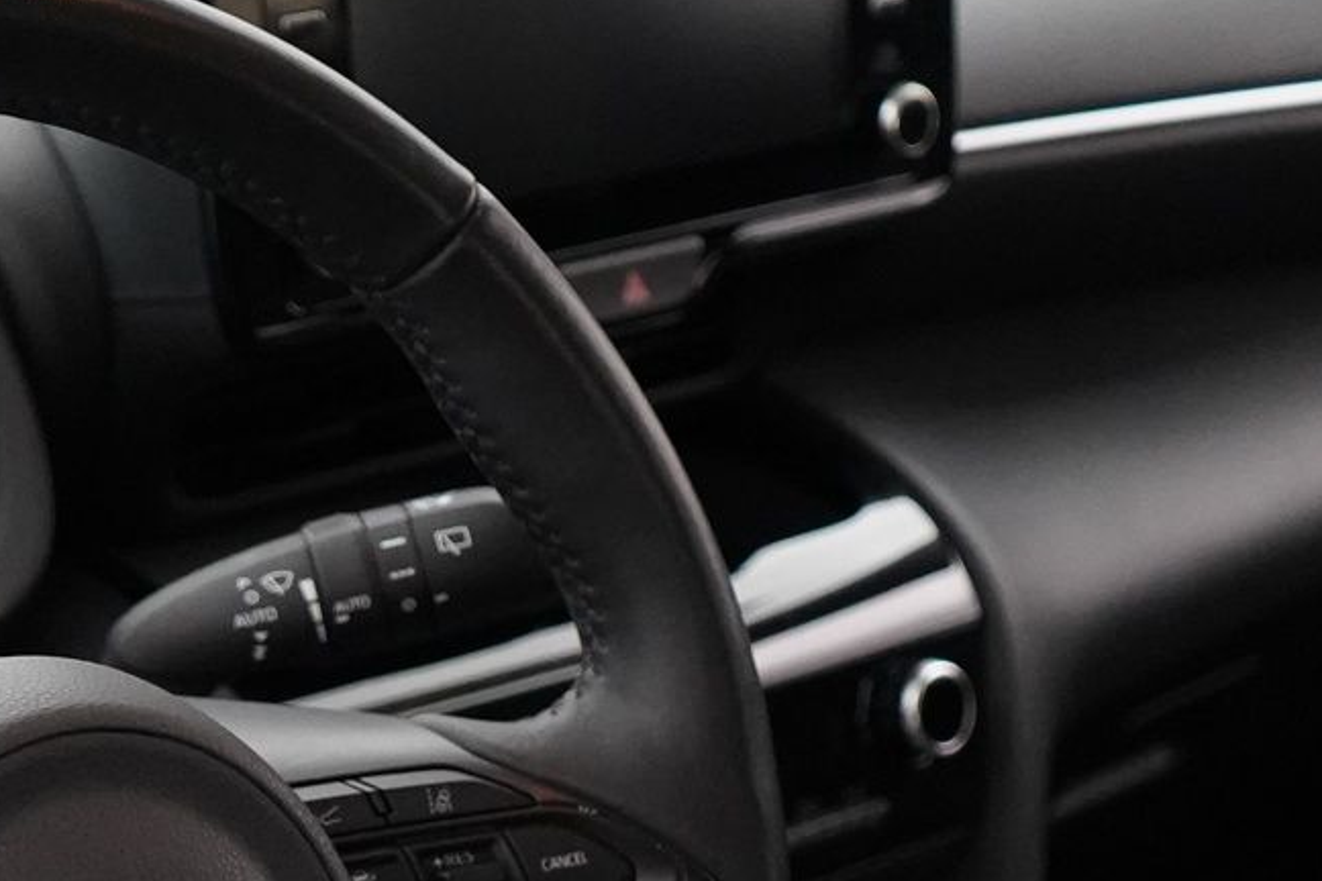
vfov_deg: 12.5
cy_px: 921
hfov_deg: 18.8
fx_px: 3966
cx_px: 402
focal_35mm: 108
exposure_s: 1/160
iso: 6400
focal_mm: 28
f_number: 3.5
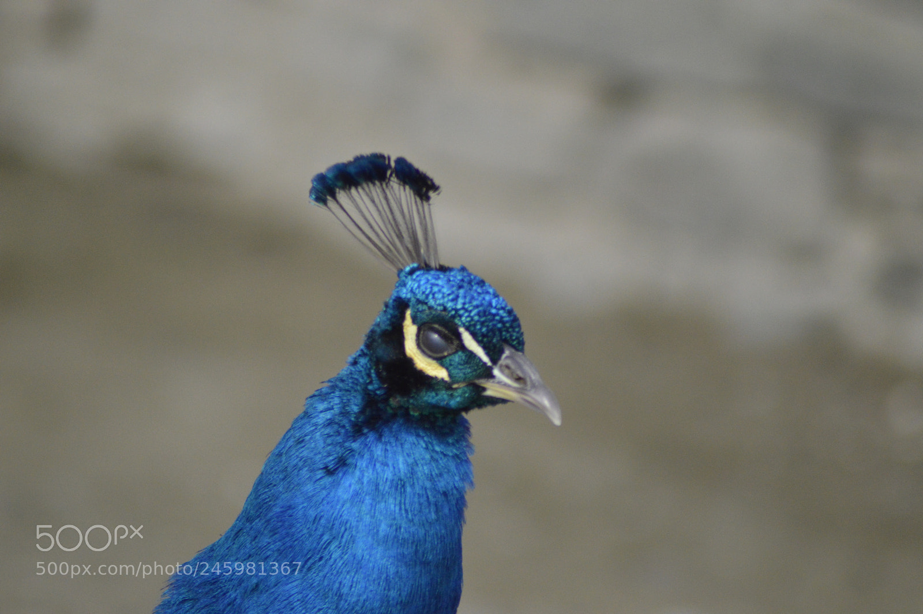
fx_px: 11528
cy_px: 307
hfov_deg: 4.6
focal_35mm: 450
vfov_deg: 3.0
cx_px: 462
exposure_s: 1/4000
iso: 1600
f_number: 5.6
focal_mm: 300
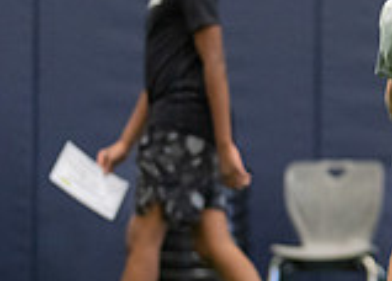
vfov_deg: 6.4
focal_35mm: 224
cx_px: 442
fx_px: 2497
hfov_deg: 8.9
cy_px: 198
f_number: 1.2
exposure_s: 1/1000
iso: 1600
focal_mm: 50
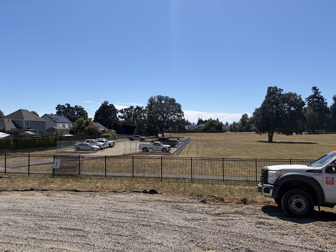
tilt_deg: +2.6
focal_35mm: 26
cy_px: 126
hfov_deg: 67.3
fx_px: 252
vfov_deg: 53.1
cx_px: 168
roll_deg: +0.1
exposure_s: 1/6993
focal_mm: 5.96
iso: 64
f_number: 1.6
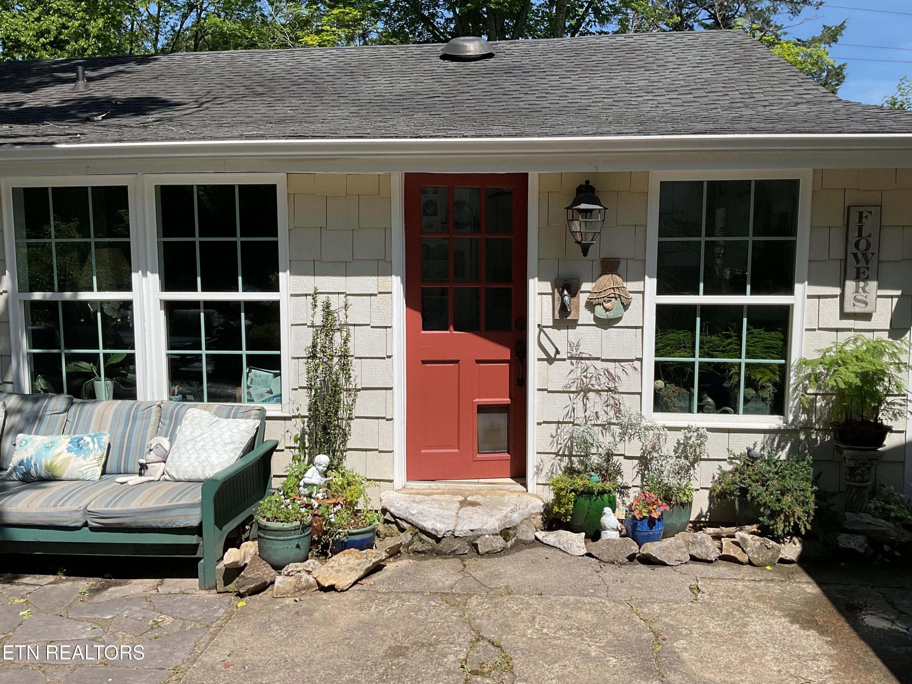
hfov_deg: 61.7
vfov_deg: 48.2
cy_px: 342
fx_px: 764
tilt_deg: -8.9
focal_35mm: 29
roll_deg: +0.3
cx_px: 456
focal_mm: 3
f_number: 1.8
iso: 16
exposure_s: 1/2227
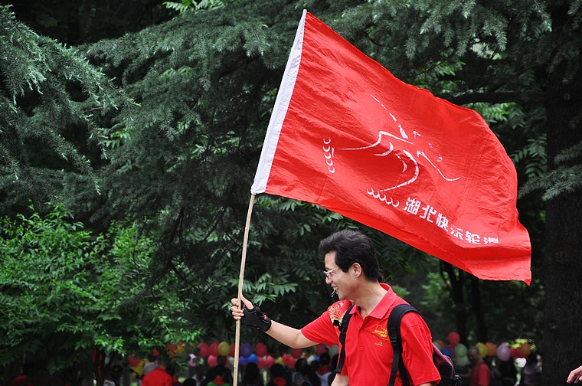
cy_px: 193
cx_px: 291
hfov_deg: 13.1
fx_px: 2542
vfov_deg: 8.7
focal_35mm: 158
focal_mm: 105
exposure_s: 1/640
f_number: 5.6
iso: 800
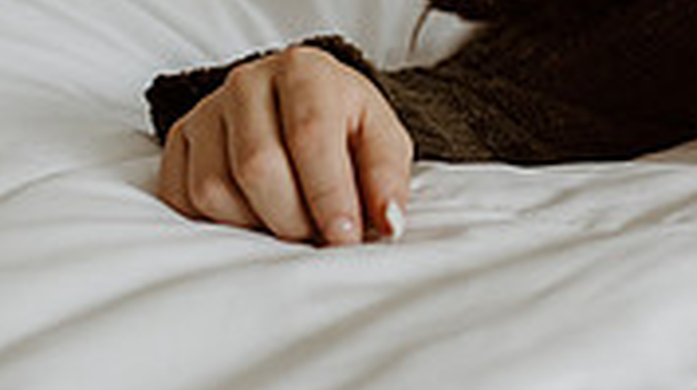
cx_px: 918
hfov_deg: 12.1
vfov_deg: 7.0
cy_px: -41
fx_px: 3175
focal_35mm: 172
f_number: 2.8
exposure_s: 1/200
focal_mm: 50
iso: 640
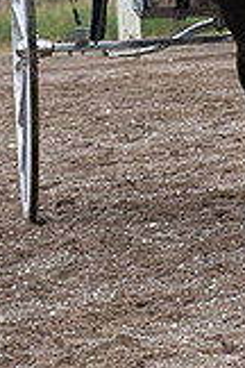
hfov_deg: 3.1
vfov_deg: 4.6
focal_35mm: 445
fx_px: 4542
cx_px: 278
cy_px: -139
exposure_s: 1/1000
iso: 1800
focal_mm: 160
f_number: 5.6
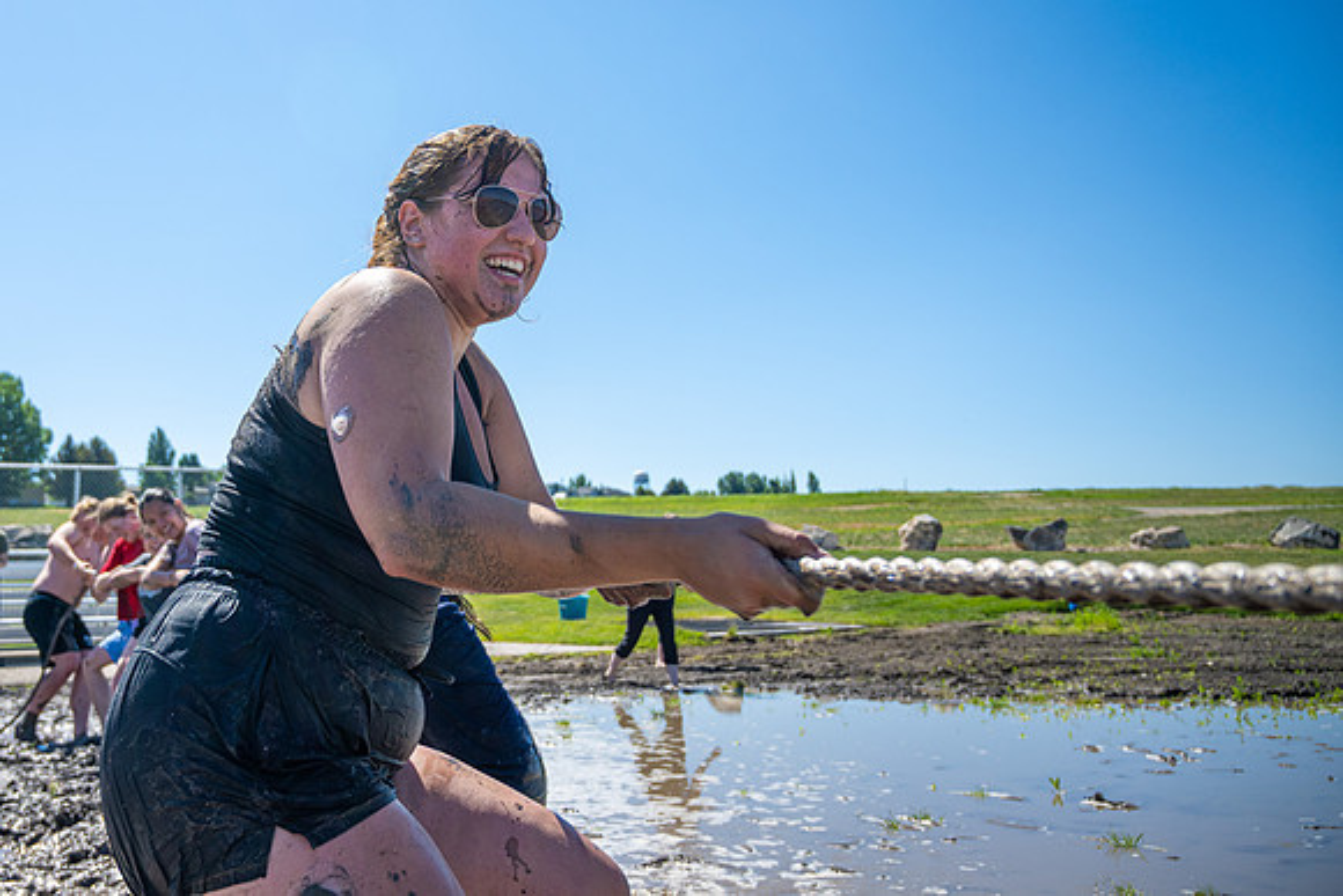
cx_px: 450
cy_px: 305
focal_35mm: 32
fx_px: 1191
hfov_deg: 57.6
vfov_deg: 40.8
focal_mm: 24
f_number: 4
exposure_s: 1/1250
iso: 100
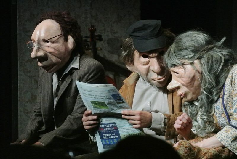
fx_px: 1227
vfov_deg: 7.4
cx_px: 118
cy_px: 80
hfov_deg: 11.0
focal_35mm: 186
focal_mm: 69
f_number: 4.8
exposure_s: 1/125
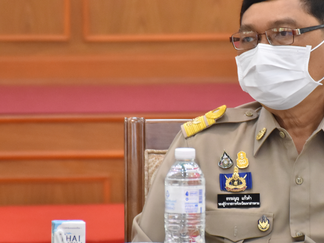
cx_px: 244
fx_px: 3399
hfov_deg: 5.5
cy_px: 146
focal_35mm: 363
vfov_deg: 4.1
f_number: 5.6
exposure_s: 1/125
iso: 1600
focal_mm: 105
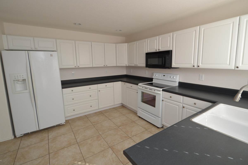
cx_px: 126
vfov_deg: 73.7
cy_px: 78
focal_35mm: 16
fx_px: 110
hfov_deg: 96.7
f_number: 4.5
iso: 400
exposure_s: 1/80
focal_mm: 10
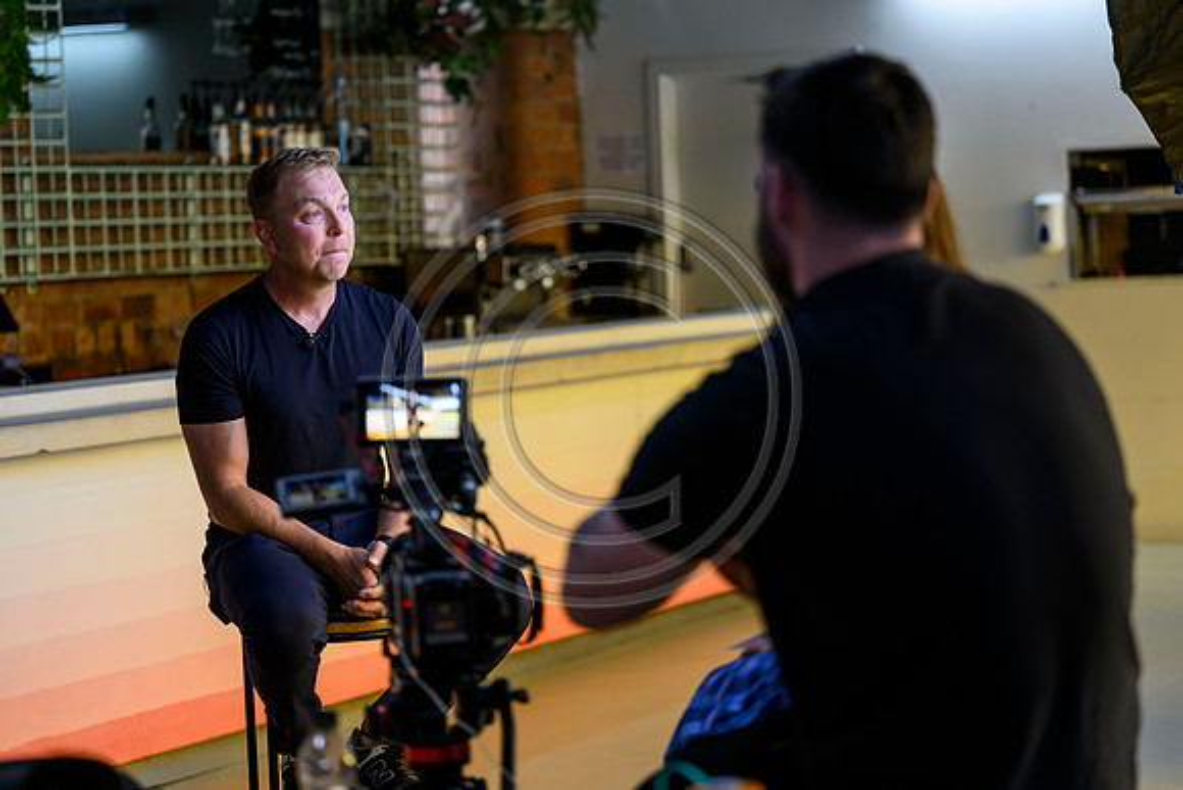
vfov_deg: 15.5
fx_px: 2892
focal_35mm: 88
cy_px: 395
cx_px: 592
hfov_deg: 23.1
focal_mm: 88
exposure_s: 1/320
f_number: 2.8
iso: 1000
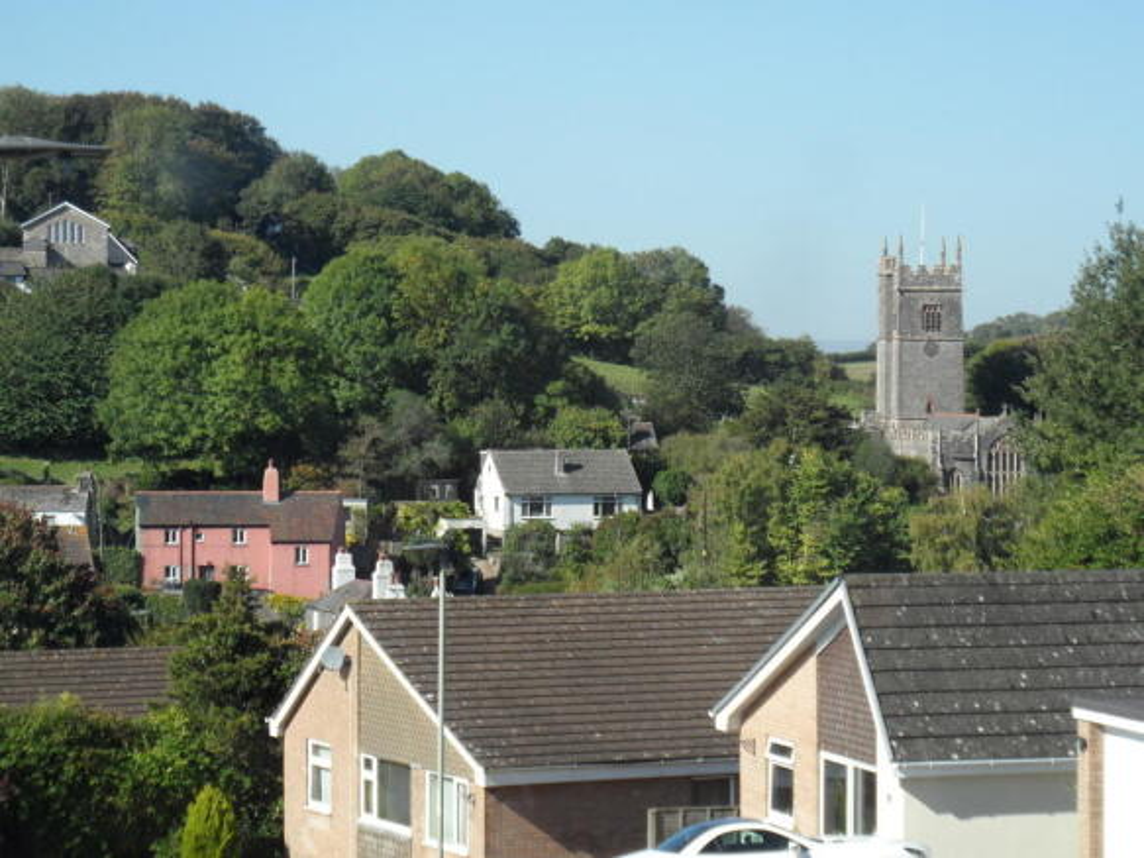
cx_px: 572
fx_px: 3304
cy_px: 429
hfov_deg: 19.6
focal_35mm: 100
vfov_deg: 14.8
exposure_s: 1/350
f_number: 4.4
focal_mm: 16.3
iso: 80
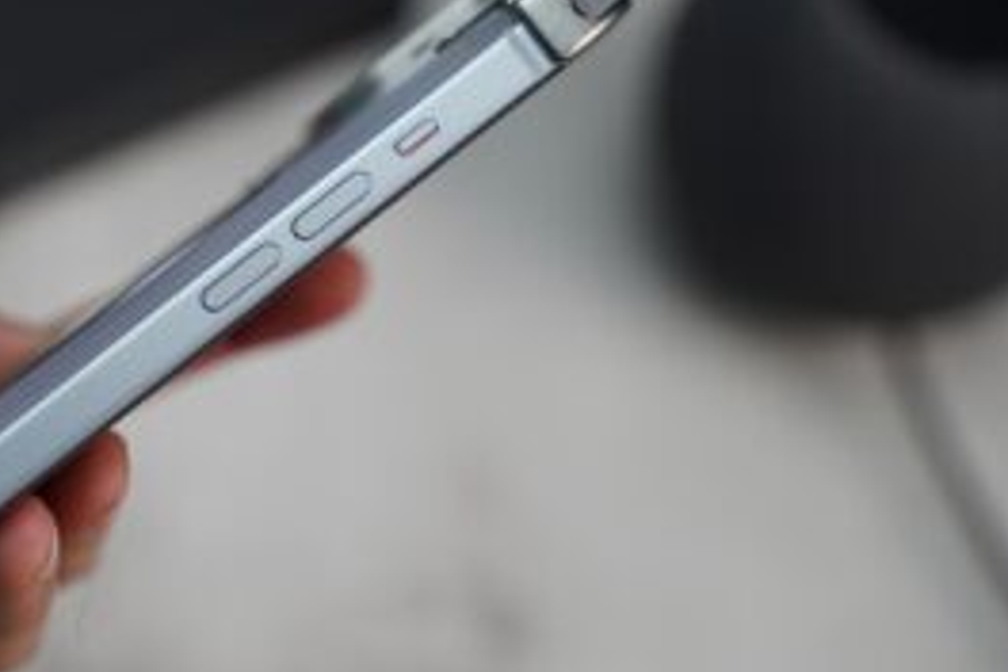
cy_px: 365
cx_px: 263
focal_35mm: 94
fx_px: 2632
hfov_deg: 21.5
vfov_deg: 14.5
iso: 640
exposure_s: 1/80
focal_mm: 62
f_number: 4
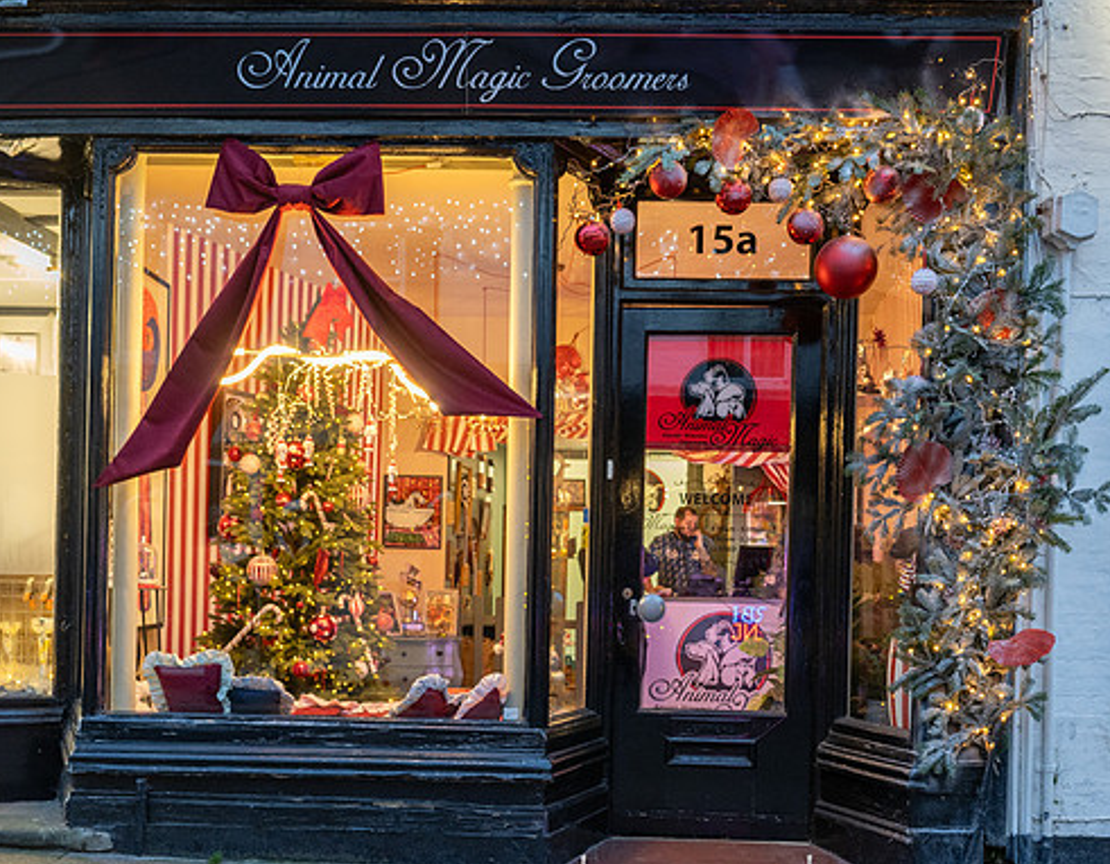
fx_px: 1398
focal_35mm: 43
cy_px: 574
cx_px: 515
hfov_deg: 43.3
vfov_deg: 34.0
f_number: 3.2
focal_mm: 25
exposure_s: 1/40
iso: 500
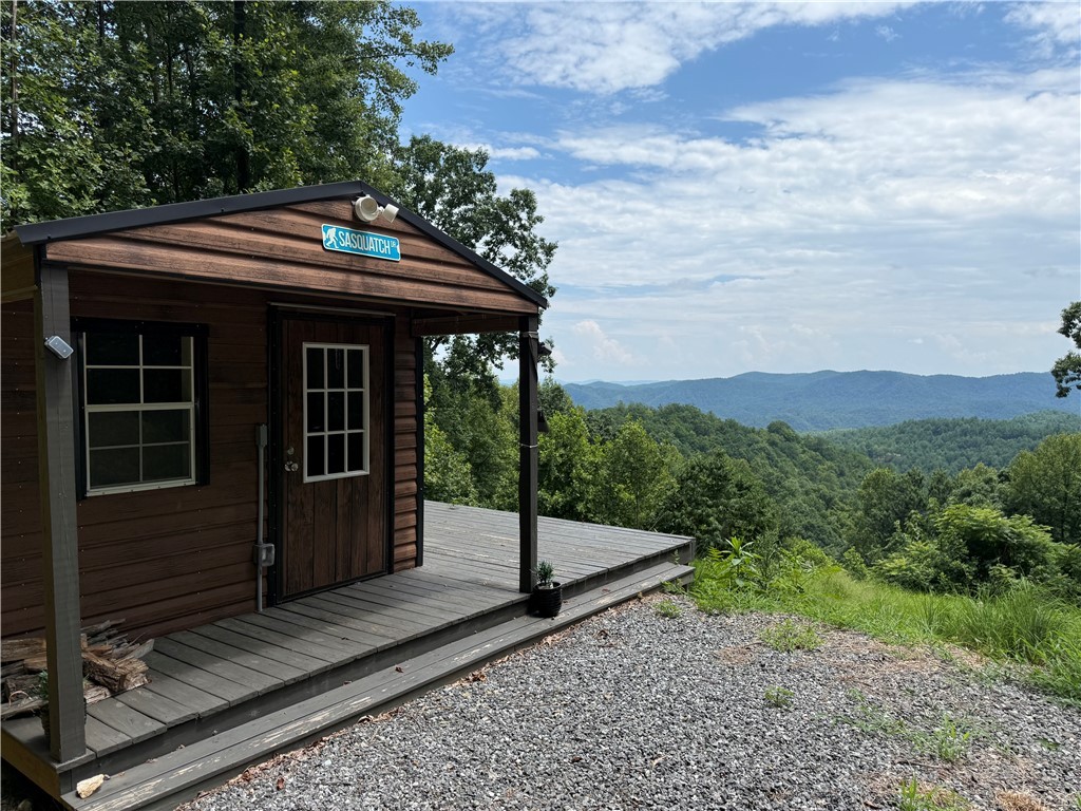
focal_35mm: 24
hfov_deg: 71.6
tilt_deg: -2.5
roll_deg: -1.0
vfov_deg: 56.8
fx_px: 749
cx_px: 540
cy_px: 406
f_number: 1.78
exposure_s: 1/4405
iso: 80
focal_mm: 6.76
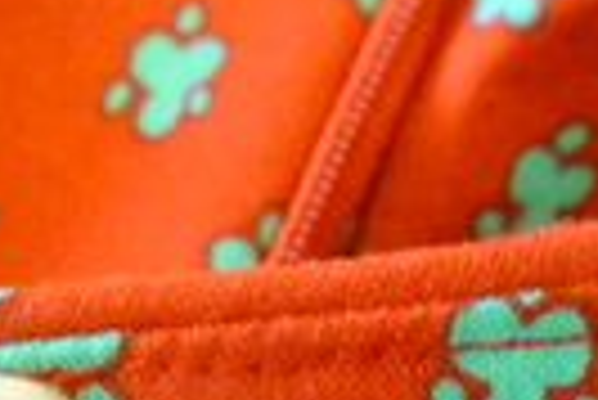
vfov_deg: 9.5
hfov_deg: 15.0
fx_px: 2262
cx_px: 157
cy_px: 796
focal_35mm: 136
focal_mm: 5.2
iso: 400
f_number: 3.3
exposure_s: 1/15
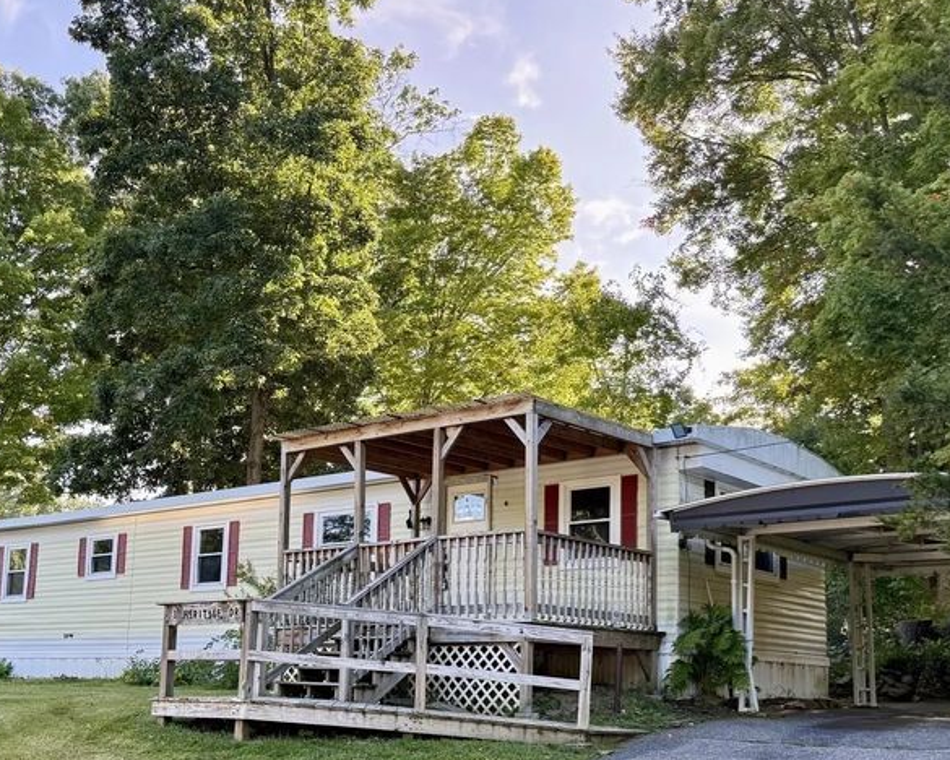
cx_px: 499
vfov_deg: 35.8
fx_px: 1153
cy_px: 552
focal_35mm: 41
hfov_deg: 44.8
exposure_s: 1/491
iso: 100
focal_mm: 6.76
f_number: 1.78
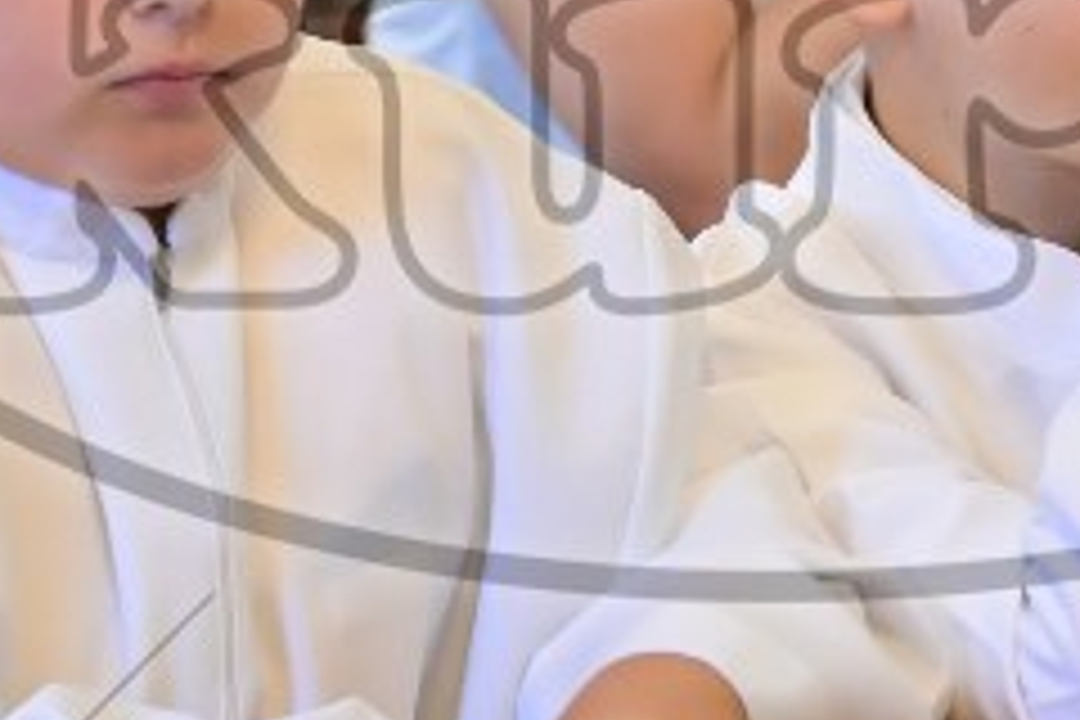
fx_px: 10979
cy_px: 38
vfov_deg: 3.8
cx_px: 774
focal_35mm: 366
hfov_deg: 5.6
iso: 8000
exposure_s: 1/100
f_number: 4.5
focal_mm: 90
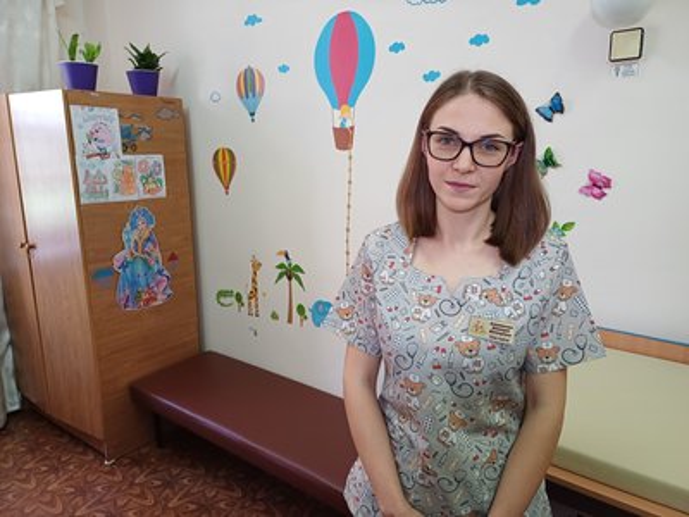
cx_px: 344
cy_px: 258
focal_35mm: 25
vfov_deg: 54.9
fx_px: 498
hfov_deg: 69.4
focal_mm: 4.65
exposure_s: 1/50
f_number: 1.8
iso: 400
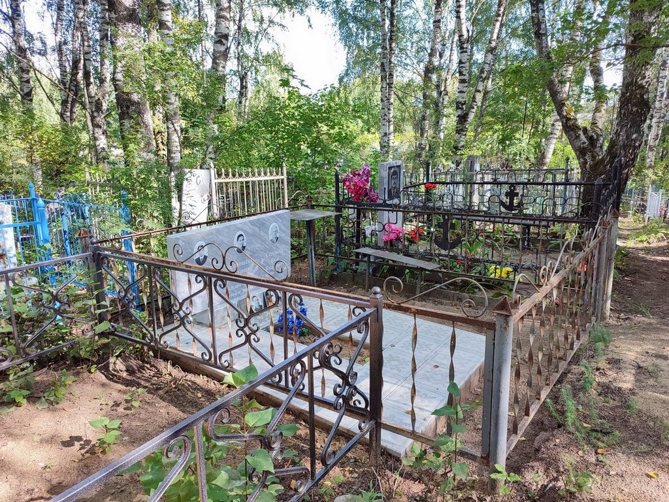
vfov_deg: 54.9
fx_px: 483
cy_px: 251
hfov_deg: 69.4
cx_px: 334
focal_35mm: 25
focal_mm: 6.04
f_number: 1.9
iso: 80
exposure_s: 1/100
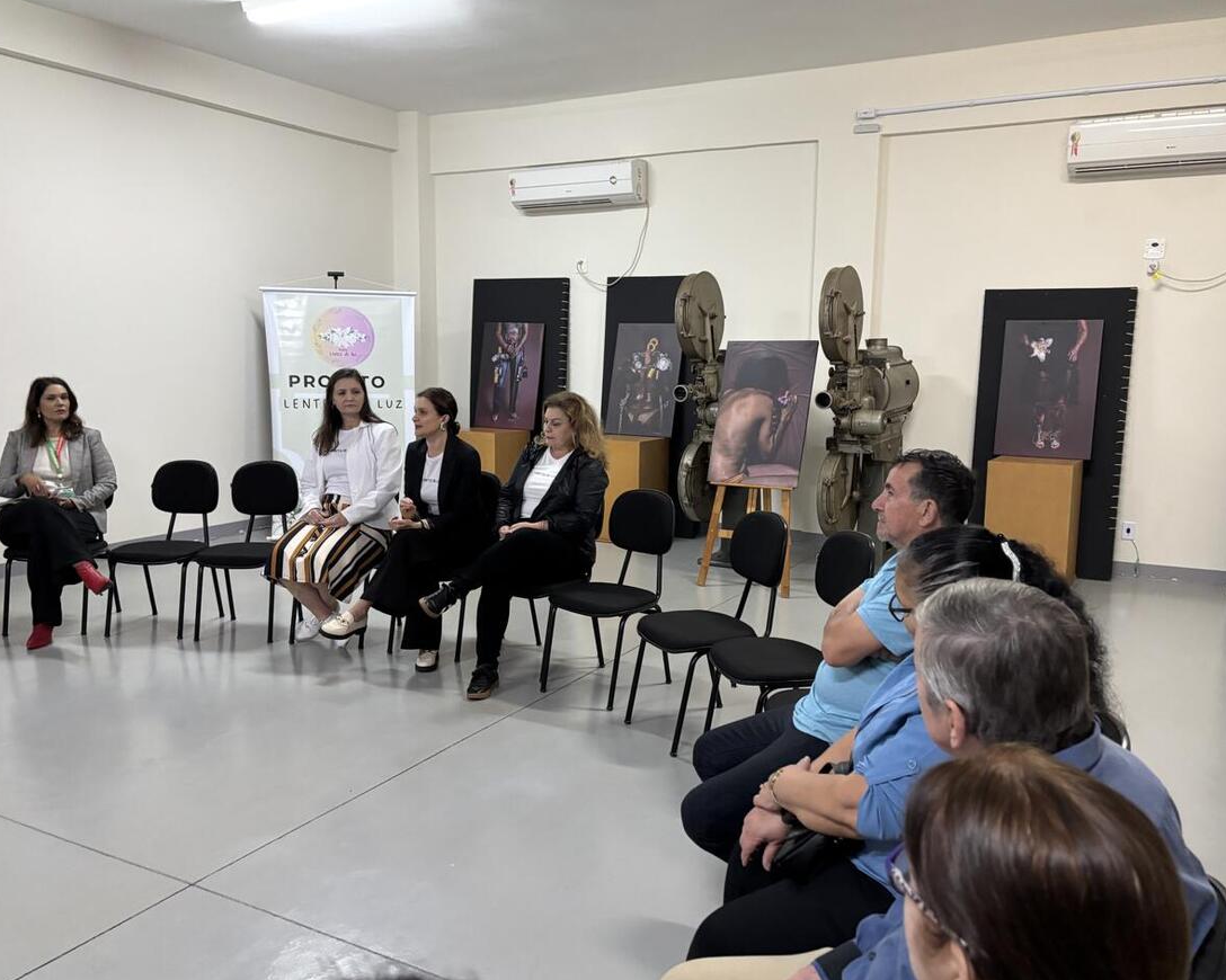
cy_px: 498
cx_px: 643
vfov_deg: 51.5
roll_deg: -1.2
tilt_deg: -9.0
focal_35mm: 28
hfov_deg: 62.2
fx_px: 1016
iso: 400
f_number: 1.6
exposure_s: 1/60
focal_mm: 5.96
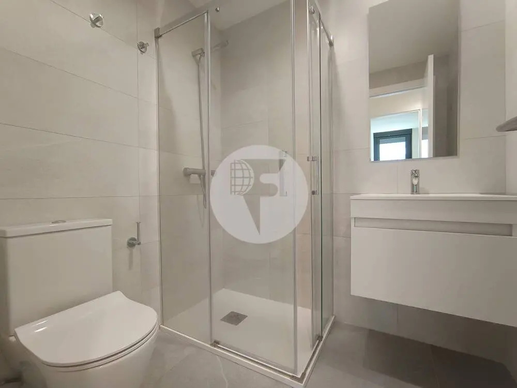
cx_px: 258
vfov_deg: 78.1
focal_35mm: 16
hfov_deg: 94.5
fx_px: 239
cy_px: 194
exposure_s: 1/50
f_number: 2.2
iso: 347
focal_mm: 1.65
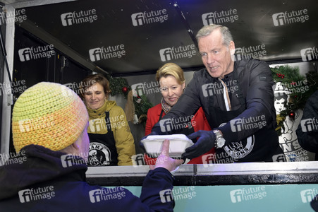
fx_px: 282
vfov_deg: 41.1
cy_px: 106
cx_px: 159
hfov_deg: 58.8
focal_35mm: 32
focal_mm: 32
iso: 1600
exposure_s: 1/100
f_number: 6.3
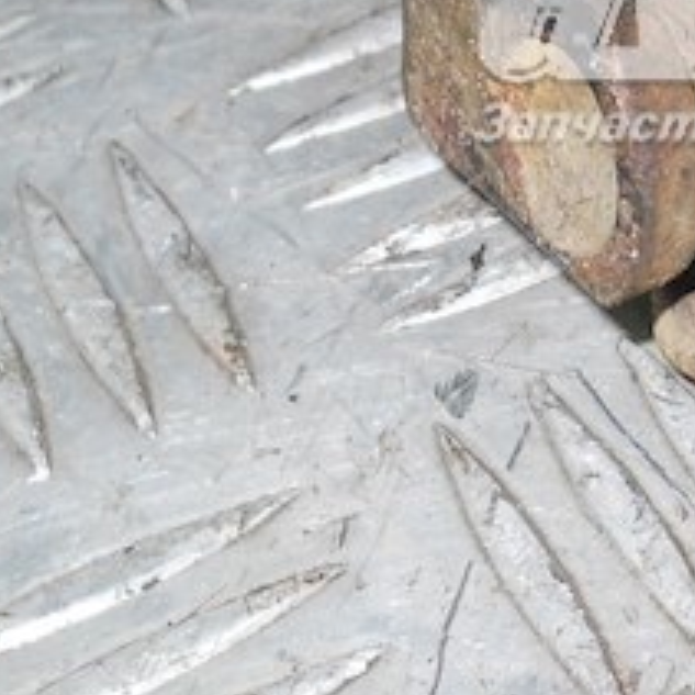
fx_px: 2499
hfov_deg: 15.2
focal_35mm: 110
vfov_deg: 15.6
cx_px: 853
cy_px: 30
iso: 80
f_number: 5.5
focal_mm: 6.72
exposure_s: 1/30
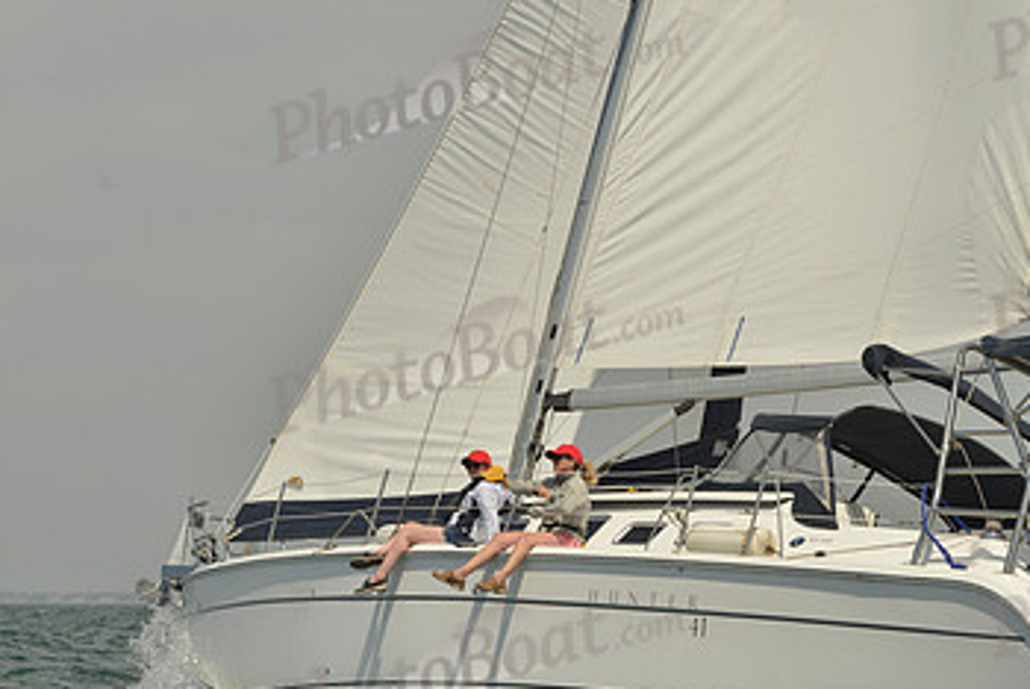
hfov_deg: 17.5
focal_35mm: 116
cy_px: 470
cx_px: 839
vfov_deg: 11.8
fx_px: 3322
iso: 200
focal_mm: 70
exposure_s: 1/1250
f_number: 9
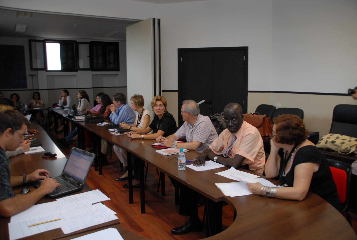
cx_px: 178
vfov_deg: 48.1
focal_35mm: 27
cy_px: 120
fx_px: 268
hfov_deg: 67.3
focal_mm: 18
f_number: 3.5
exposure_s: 1/50
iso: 320
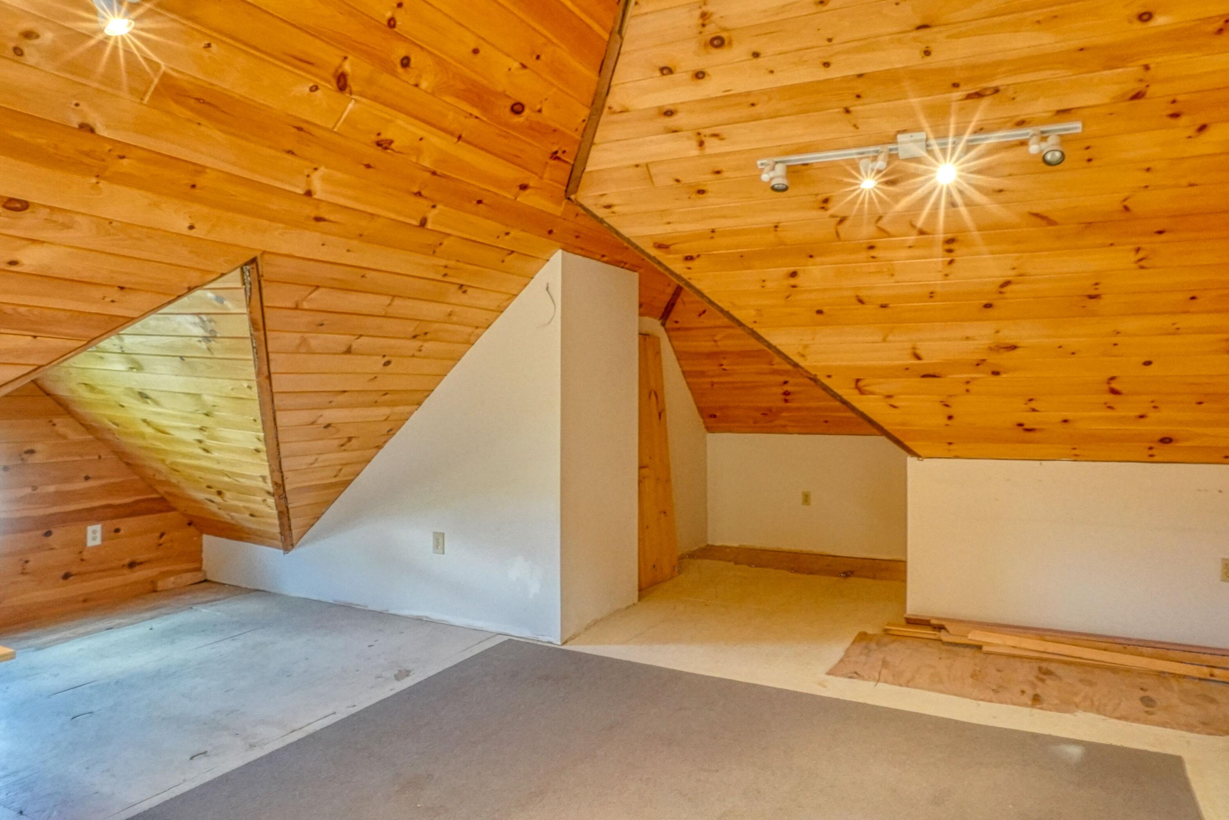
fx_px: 819
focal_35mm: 24
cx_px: 614
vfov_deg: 53.1
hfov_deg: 73.7
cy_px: 410
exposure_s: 1/4
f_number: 22
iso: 10000
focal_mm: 16
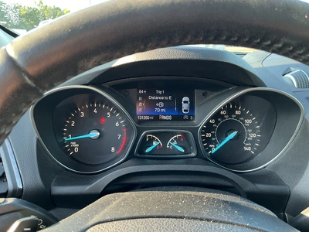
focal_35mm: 28
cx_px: 154
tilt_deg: -17.7
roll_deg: +0.4
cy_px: 116
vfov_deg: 49.7
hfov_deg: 63.4
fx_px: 250
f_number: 1.8
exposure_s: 1/68
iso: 64
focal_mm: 3
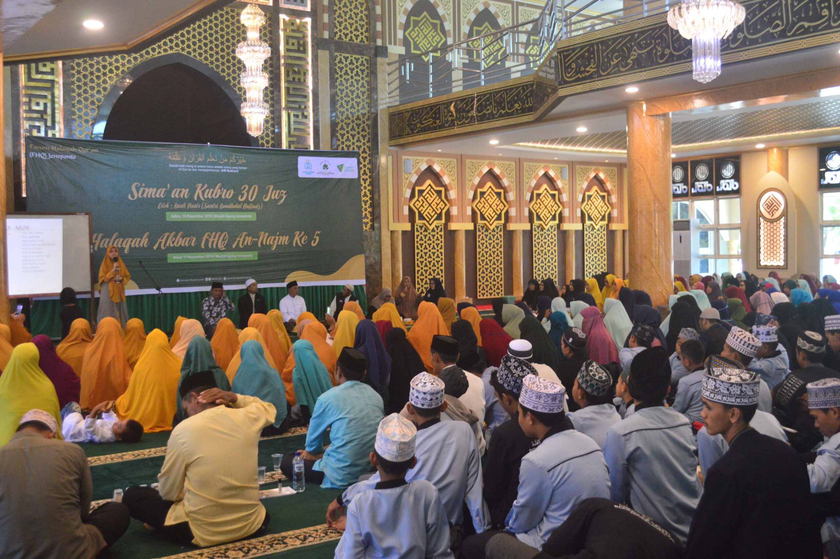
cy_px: 280
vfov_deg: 34.1
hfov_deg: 49.6
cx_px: 420
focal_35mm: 39
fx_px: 909
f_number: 4.2
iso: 1600
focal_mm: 26
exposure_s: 1/40
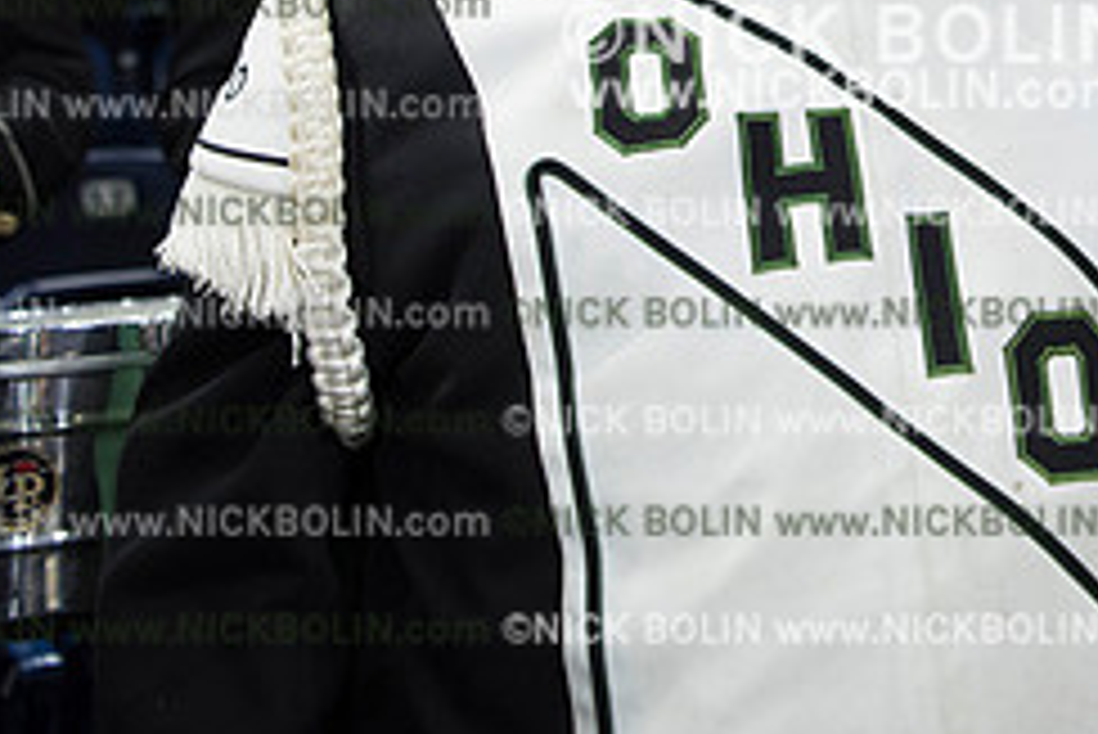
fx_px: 1739
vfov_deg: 22.3
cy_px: -101
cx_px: 846
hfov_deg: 34.2
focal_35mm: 57
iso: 1250
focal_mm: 24
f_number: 2.8
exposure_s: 1/320
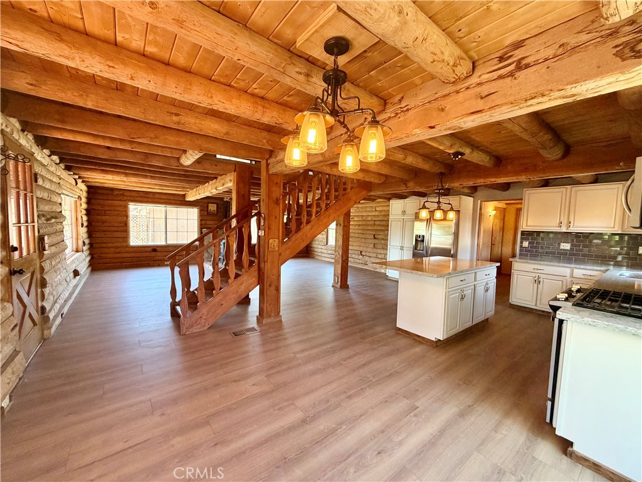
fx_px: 260
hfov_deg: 102.1
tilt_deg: -3.7
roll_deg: -1.7
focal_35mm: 14
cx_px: 321
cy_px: 241
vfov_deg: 85.7
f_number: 2.2
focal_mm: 2.22
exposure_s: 1/60
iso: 320
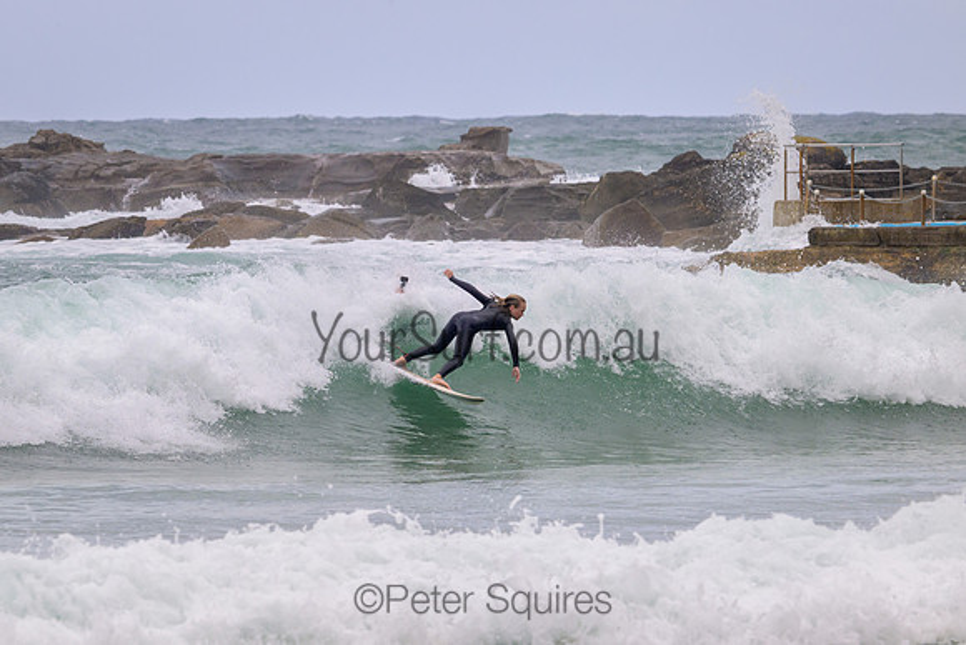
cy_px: 304
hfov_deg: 4.8
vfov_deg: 3.2
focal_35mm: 427
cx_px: 455
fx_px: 11448
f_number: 11
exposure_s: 1/1250
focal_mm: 400
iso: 720
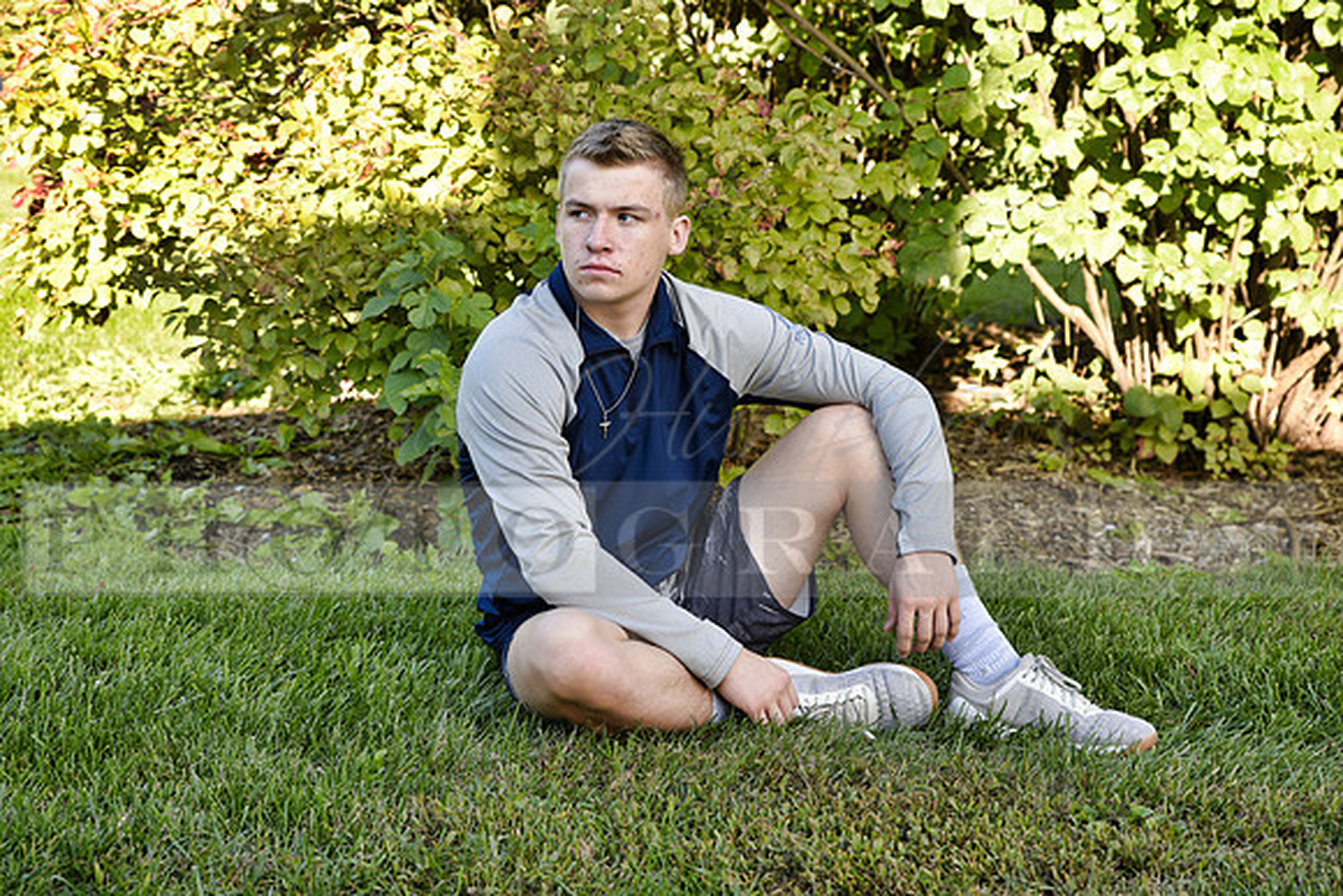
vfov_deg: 20.0
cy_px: 448
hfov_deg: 29.6
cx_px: 672
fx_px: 2537
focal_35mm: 68
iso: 200
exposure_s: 1/125
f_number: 5.6
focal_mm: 68
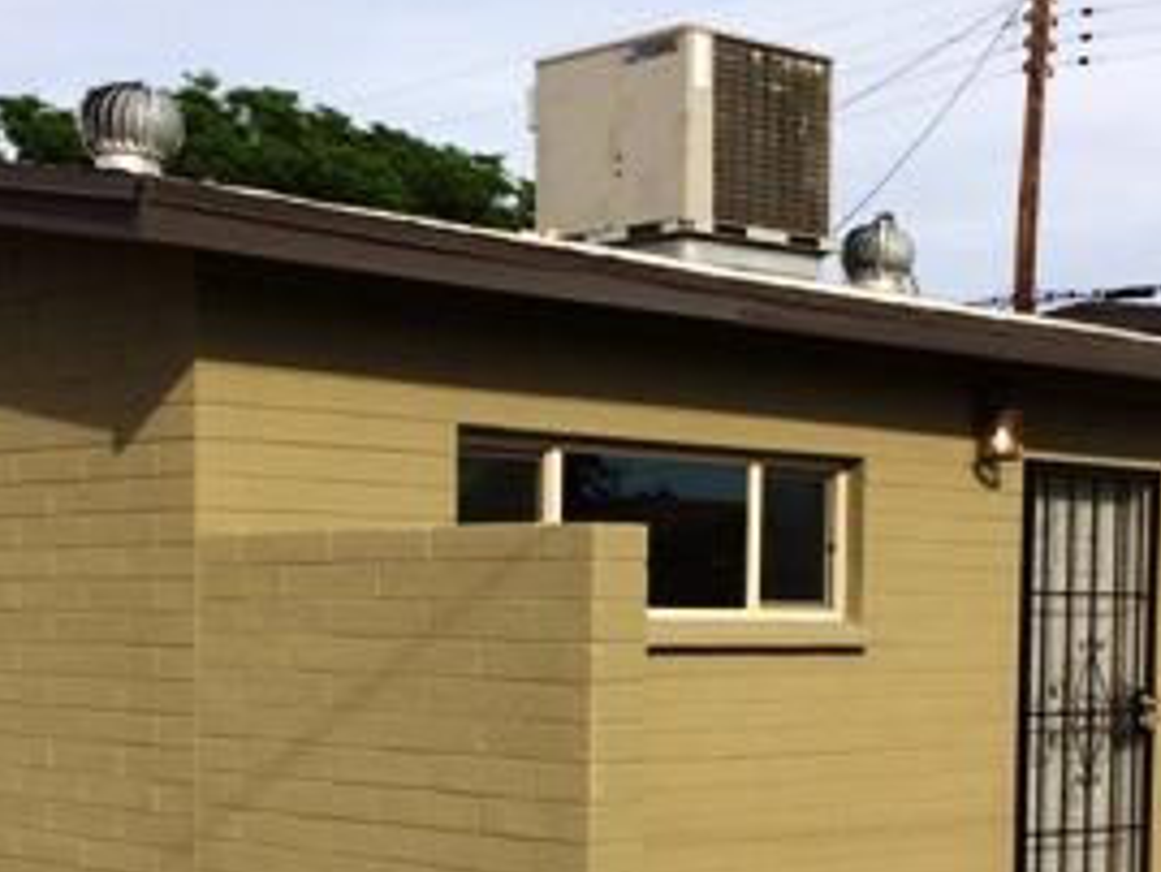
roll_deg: -0.5
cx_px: 539
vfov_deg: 21.0
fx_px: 2315
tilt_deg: -1.4
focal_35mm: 69
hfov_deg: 28.1
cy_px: 734
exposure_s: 1/2740
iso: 32
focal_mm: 4.15
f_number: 2.2
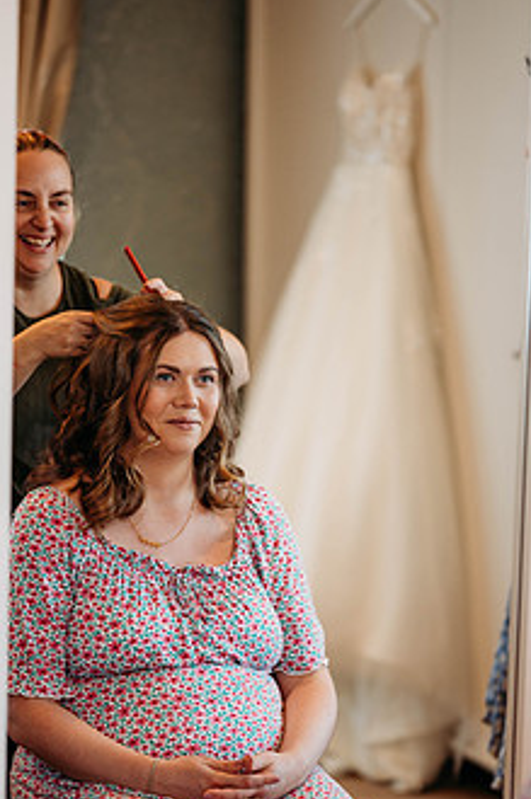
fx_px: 2574
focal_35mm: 116
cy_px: 506
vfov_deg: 17.6
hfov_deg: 11.8
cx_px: 278
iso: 400
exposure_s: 1/200
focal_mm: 85
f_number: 1.8
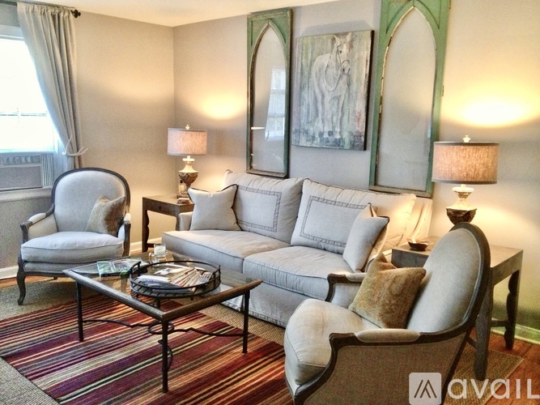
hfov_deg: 52.6
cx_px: 270
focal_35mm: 35
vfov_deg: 40.7
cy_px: 202
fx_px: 546
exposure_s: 1/20
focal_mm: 4.28
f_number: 2.4
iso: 400
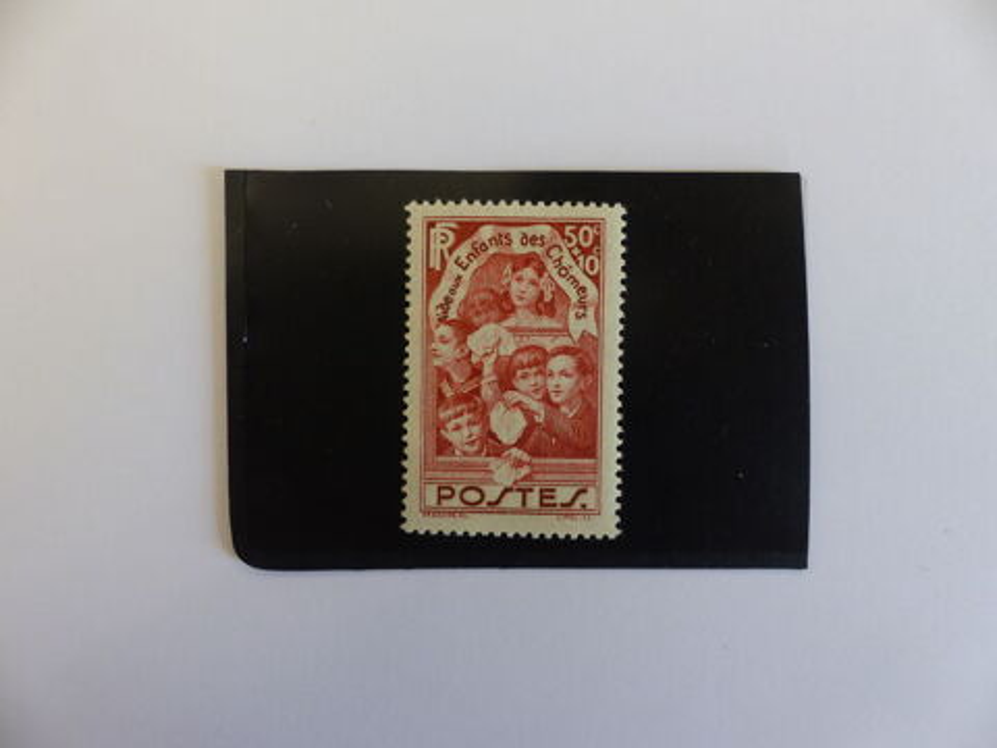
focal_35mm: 25
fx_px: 720
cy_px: 374
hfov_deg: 69.4
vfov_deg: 54.9
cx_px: 498
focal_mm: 4.5
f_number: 2.8
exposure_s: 1/60
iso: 125
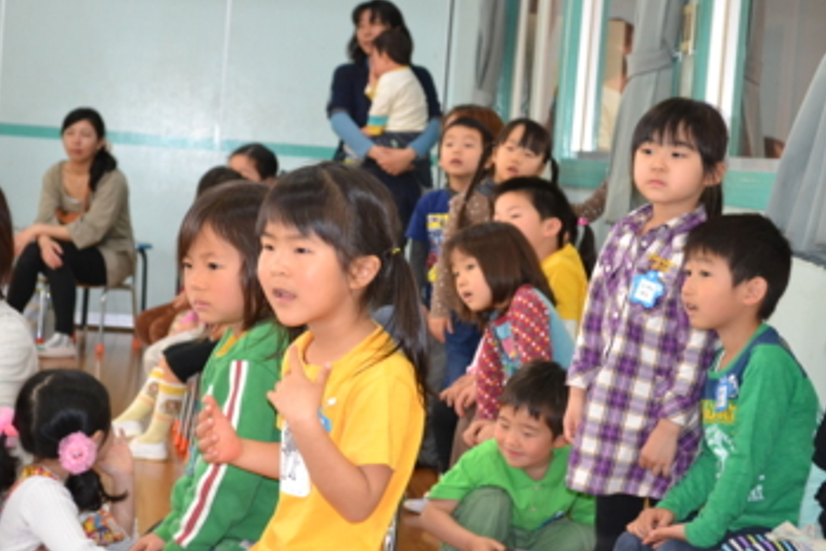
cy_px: 254
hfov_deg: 21.5
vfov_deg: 14.5
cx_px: 407
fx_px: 2171
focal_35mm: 95
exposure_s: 1/60
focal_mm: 55
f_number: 5.6
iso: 1800
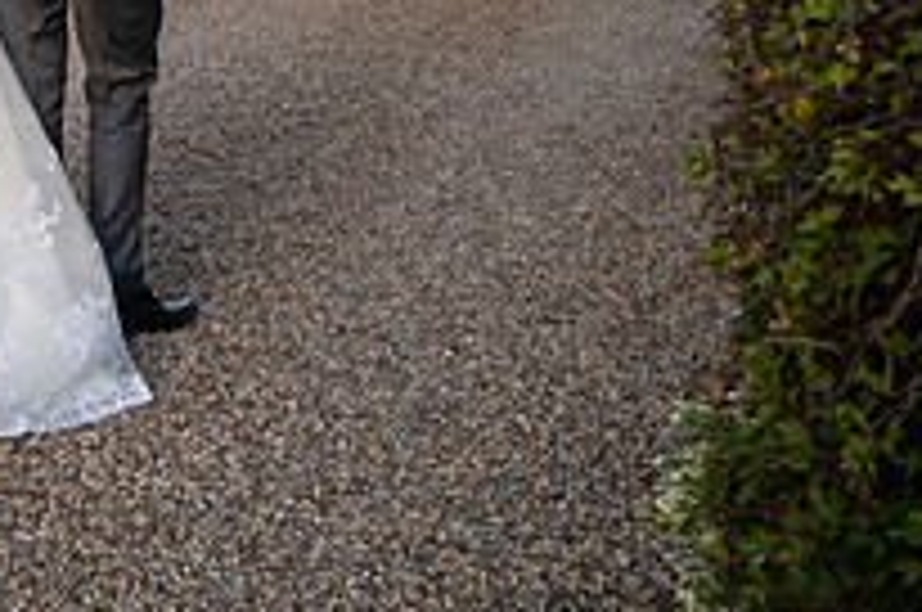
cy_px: -144
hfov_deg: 24.9
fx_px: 1739
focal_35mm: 68
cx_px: -342
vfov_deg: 18.8
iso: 500
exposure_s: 1/250
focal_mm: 24
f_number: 4
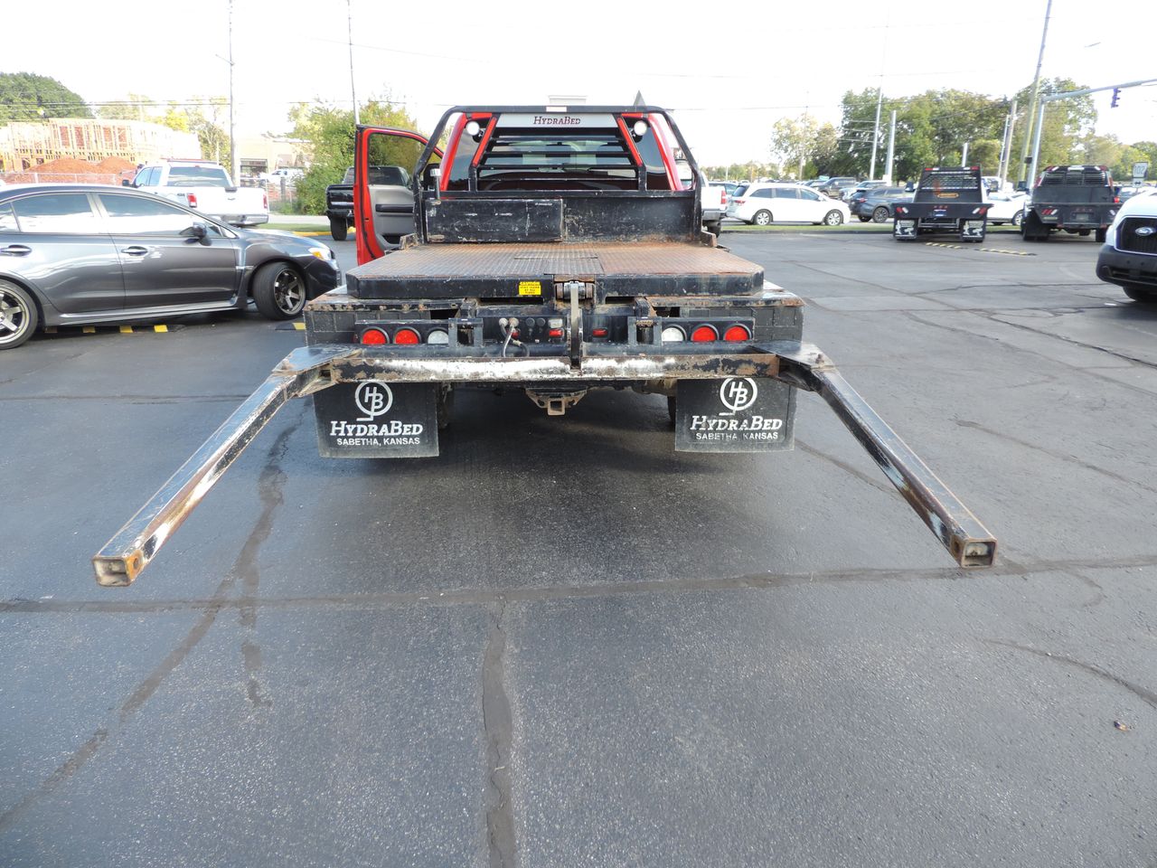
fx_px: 802
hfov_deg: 71.6
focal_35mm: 24
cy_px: 434
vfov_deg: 56.8
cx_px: 578
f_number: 3
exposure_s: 1/160
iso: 80
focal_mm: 4.3
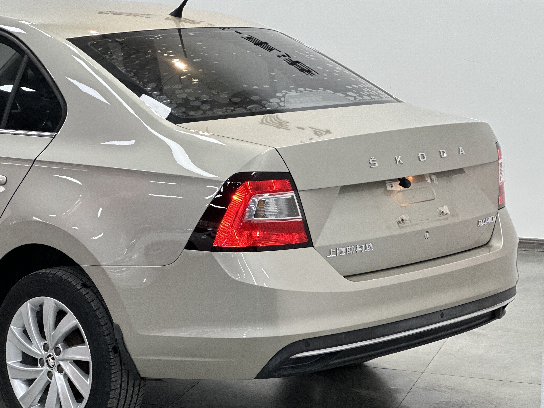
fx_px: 1477
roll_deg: -0.7
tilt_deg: -9.6
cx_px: 219
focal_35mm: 94
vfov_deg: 15.7
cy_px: 213
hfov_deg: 20.8
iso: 160
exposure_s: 1/100
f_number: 2.8
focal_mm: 9
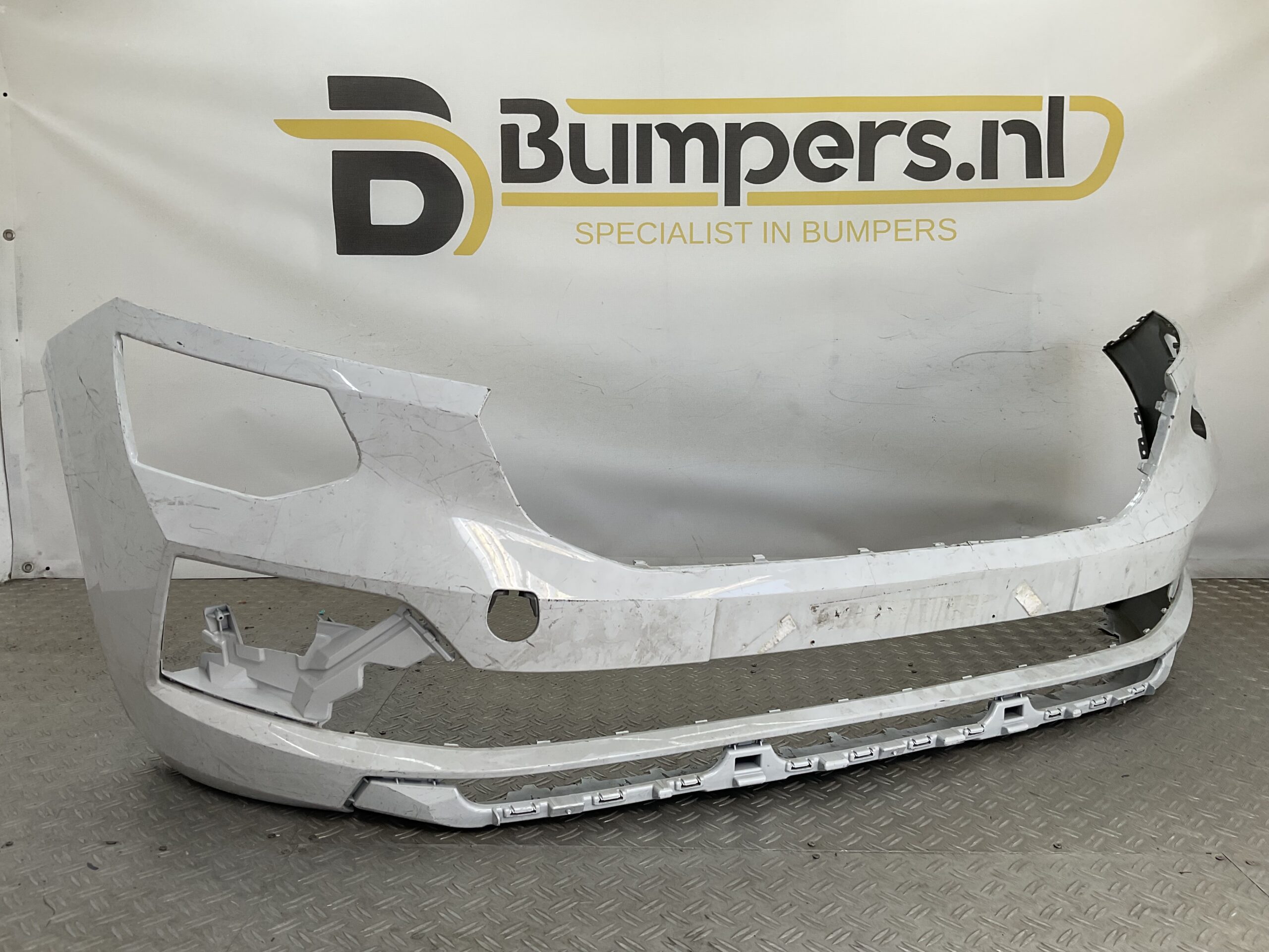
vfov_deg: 48.2
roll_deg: -0.3
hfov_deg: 61.7
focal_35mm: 29
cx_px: 634
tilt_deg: -10.5
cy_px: 476
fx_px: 1063
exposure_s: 1/324
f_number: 1.8
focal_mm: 3
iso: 16
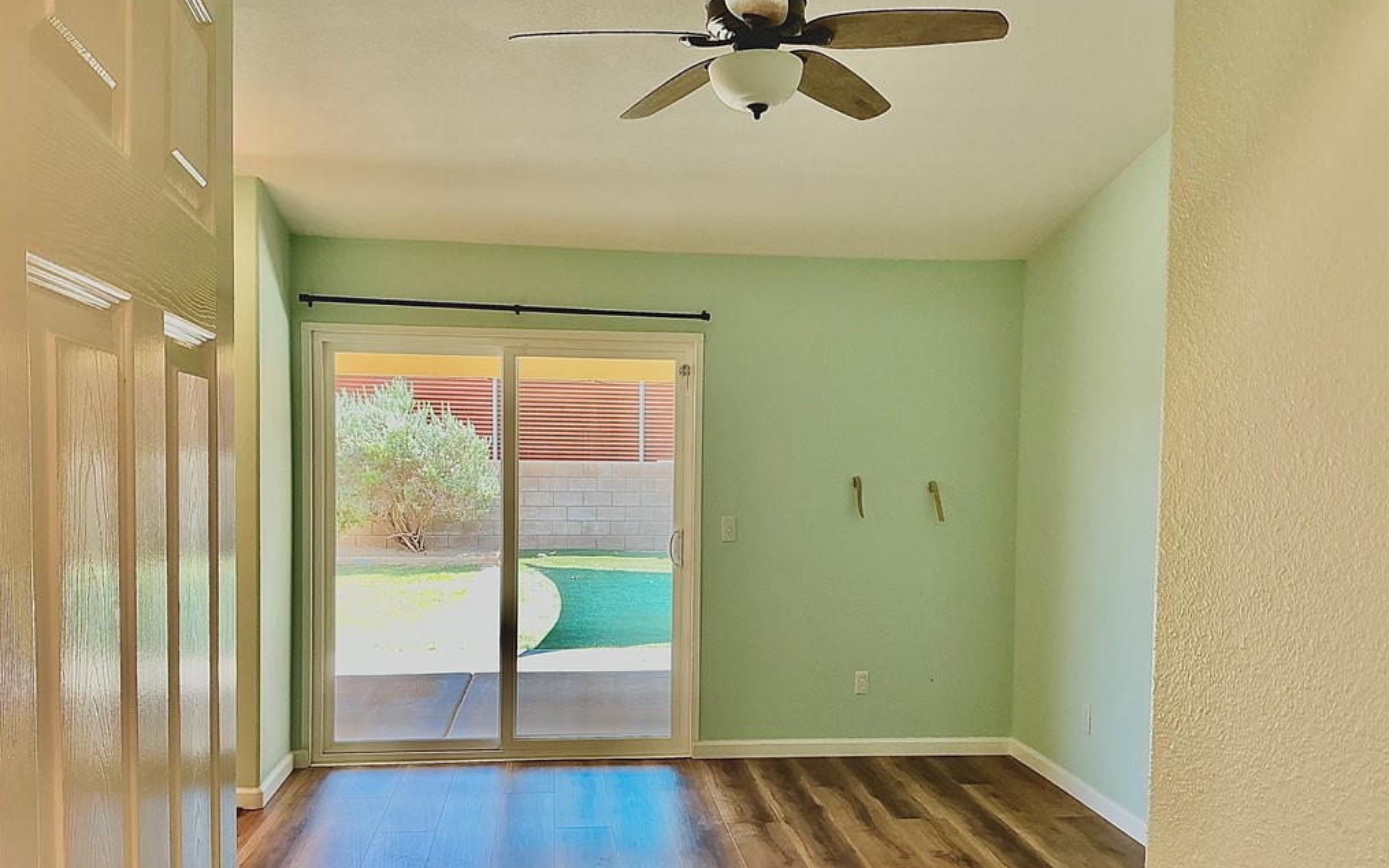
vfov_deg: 40.5
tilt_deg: -2.1
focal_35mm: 31
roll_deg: -0.2
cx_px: 690
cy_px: 507
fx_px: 1174
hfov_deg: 61.2
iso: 50
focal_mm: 3
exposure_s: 1/120
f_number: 1.8
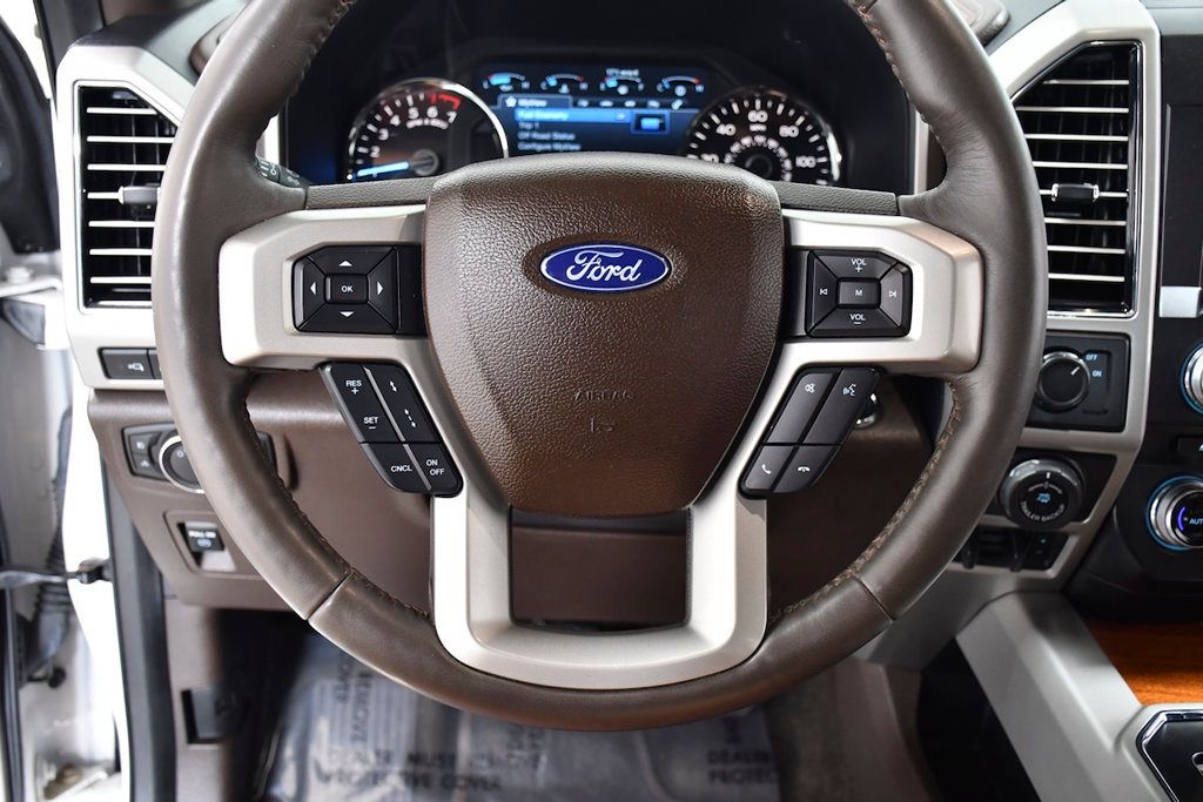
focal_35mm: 36
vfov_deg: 36.9
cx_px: 602
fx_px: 1203
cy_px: 401
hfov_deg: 53.1
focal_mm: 24
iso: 1250
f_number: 4
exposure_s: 1/60
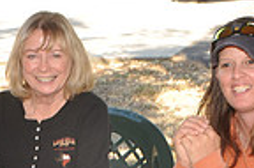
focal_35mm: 109
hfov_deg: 18.1
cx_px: -30
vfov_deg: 12.1
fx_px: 767
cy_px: 224
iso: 200
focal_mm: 18
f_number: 5.6
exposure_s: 1/125
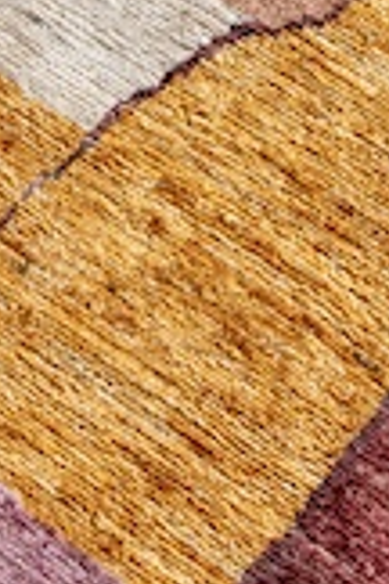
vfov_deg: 10.7
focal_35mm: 189
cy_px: -155
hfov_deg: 7.3
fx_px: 3063
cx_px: 166
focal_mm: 34
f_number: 4
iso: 400
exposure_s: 1/125
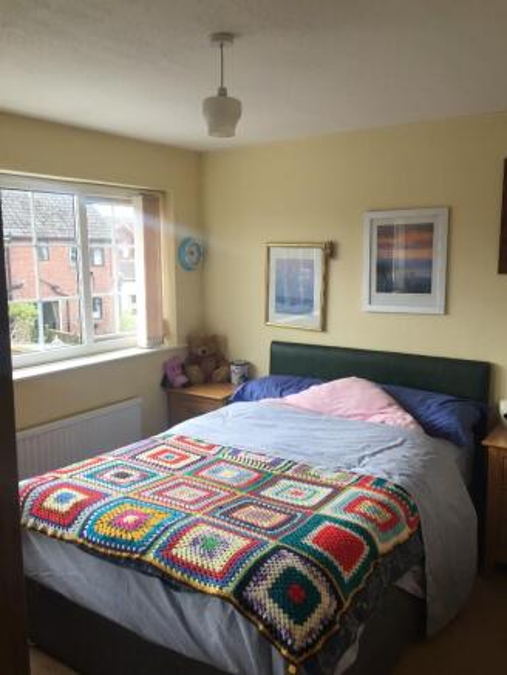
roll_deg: +0.3
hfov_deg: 48.2
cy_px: 338
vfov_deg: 61.6
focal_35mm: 29
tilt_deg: -7.4
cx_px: 254
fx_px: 566
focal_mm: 4.15
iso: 50
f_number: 2.2
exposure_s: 1/100
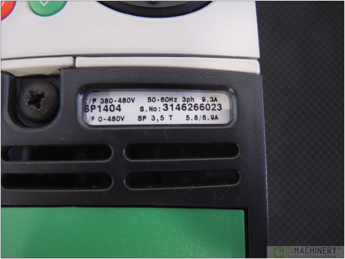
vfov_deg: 49.8
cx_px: 172
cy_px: 130
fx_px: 279
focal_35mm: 28
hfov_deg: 63.4
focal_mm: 6
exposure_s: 1/10
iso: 400
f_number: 2
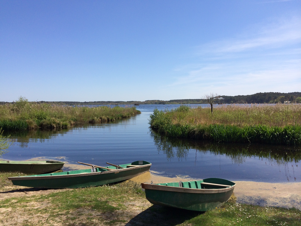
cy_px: 113
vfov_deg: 46.8
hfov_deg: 60.0
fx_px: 261
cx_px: 150
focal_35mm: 30
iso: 40
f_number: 2.2
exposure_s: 1/2740
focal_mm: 4.12
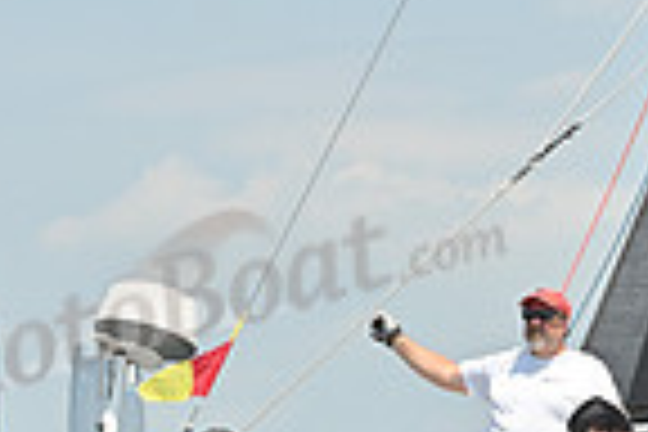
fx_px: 6875
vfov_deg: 3.6
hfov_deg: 5.4
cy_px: 475
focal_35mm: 382
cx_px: 742
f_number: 9
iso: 320
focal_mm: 95
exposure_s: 1/1250
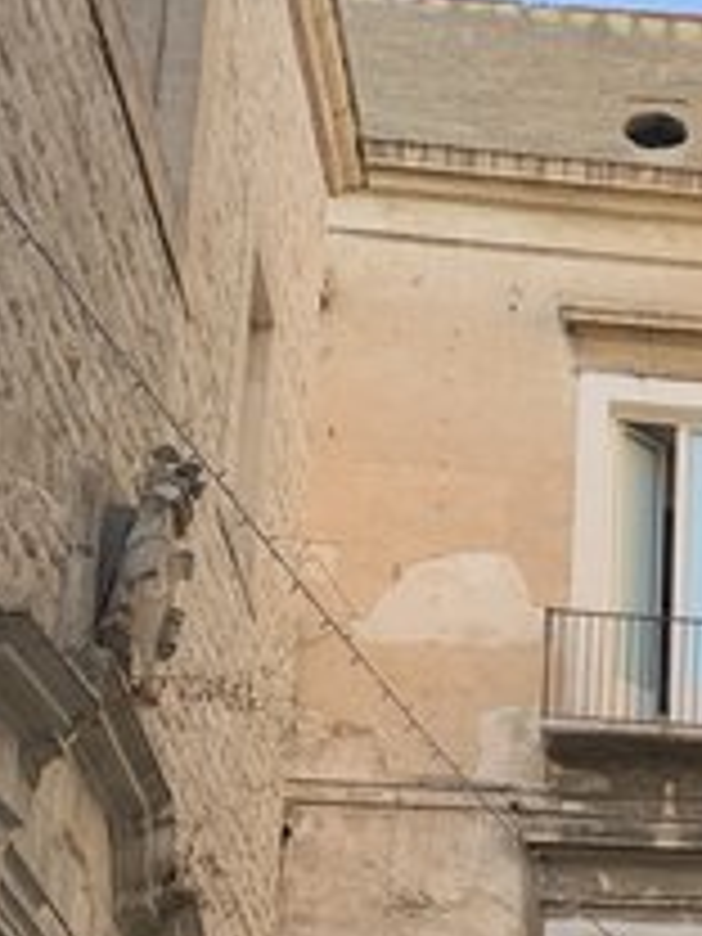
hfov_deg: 17.0
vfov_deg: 22.8
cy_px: 1066
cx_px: 994
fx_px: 2163
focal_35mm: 80
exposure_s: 1/122
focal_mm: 4.25
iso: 25
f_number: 1.8
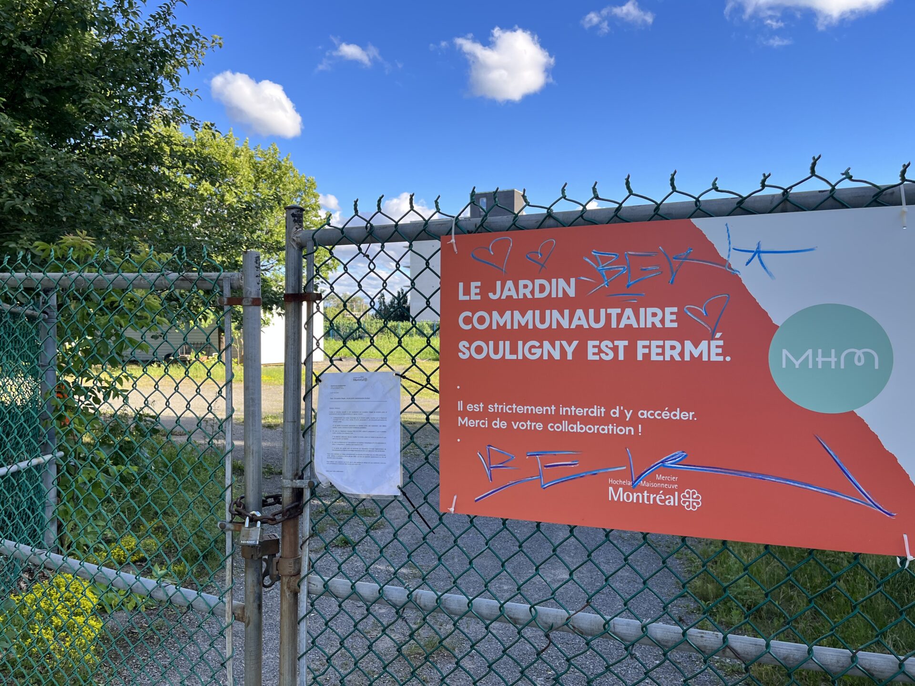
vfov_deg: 53.1
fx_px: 687
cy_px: 343
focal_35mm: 26
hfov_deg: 67.3
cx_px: 458
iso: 50
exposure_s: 1/499
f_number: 1.6
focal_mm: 5.1
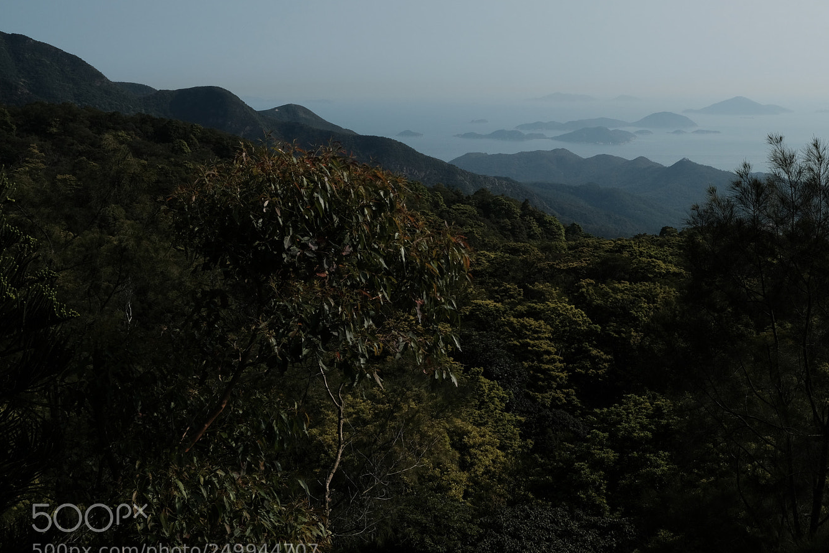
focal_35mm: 42
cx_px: 491
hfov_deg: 46.2
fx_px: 967
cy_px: 268
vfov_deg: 31.9
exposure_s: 1/1000
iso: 400
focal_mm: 23
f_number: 10
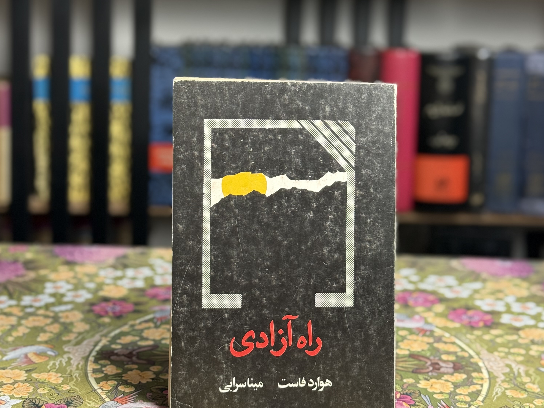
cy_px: 98
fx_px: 1022
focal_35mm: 65
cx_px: 275
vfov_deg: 22.4
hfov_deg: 29.8
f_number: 1.78
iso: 200
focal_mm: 6.76
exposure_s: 1/100
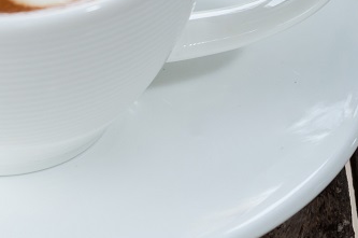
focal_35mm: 433
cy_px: -37
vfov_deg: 3.2
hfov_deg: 4.8
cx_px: 241
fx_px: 4300
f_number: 6.3
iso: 400
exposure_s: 1/250
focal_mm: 120
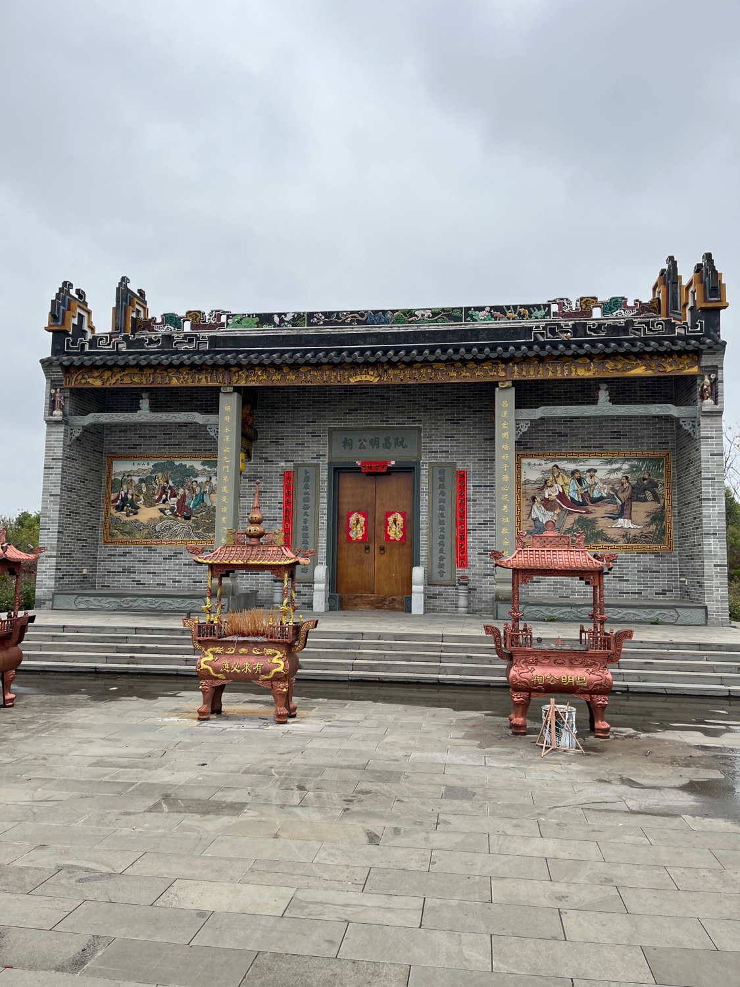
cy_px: 494
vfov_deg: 67.3
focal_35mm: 26
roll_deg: -1.0
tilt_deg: +6.0
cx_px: 370
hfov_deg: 53.1
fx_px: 741
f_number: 1.6
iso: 50
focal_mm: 5.1
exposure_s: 1/821
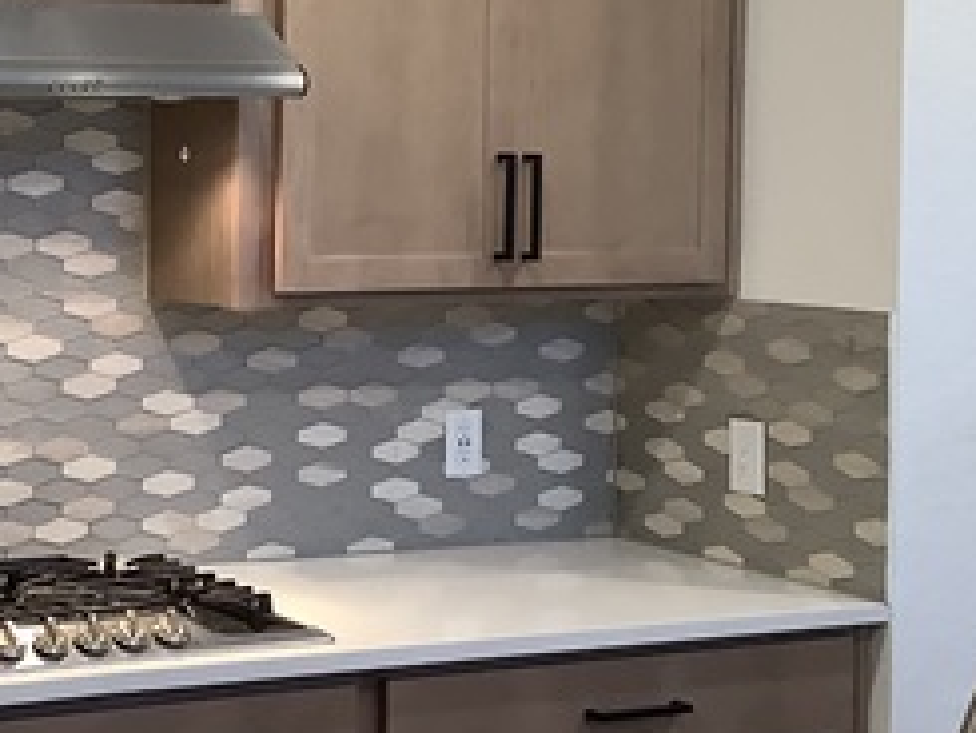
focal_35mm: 81
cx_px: -16
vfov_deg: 18.2
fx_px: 2285
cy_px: 239
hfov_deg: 23.1
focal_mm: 3.3
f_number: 2.4
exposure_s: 1/60
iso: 160
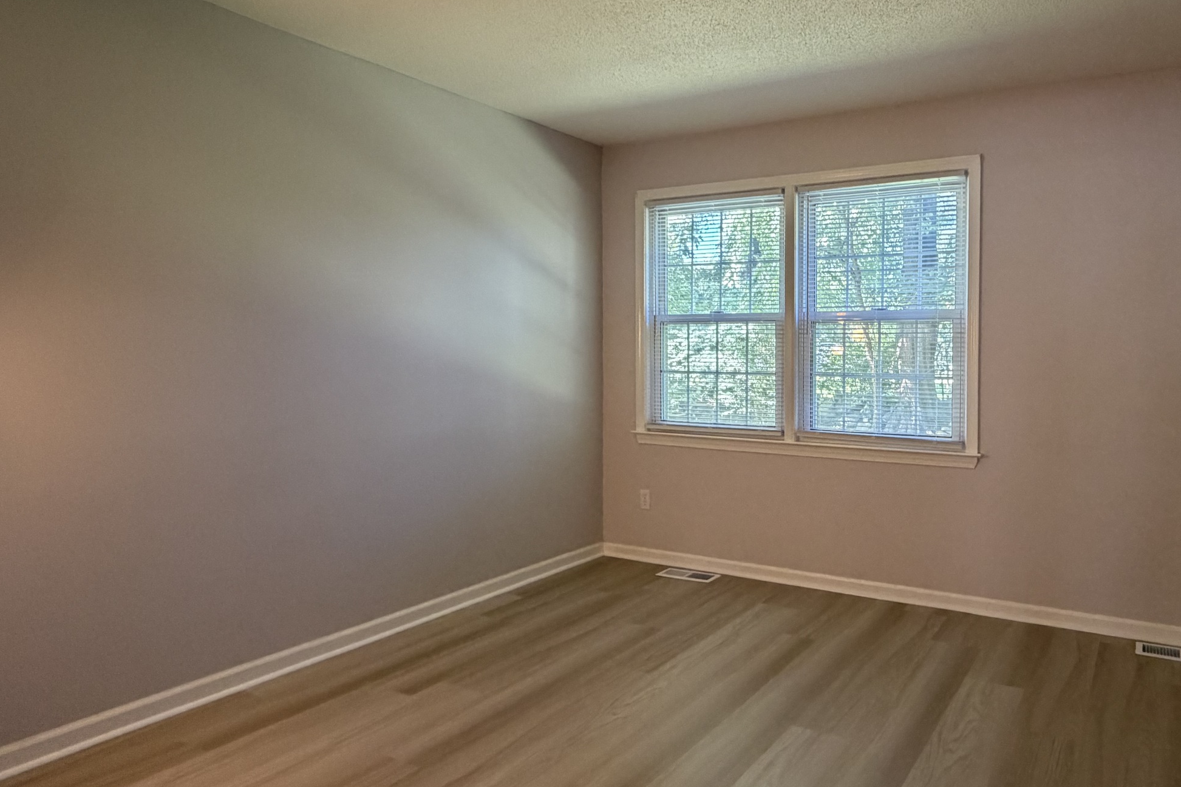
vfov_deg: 55.1
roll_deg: +0.3
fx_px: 755
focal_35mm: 23
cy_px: 377
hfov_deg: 73.4
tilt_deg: -1.4
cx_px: 803
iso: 320
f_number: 2.2
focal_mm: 2.22
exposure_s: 1/60
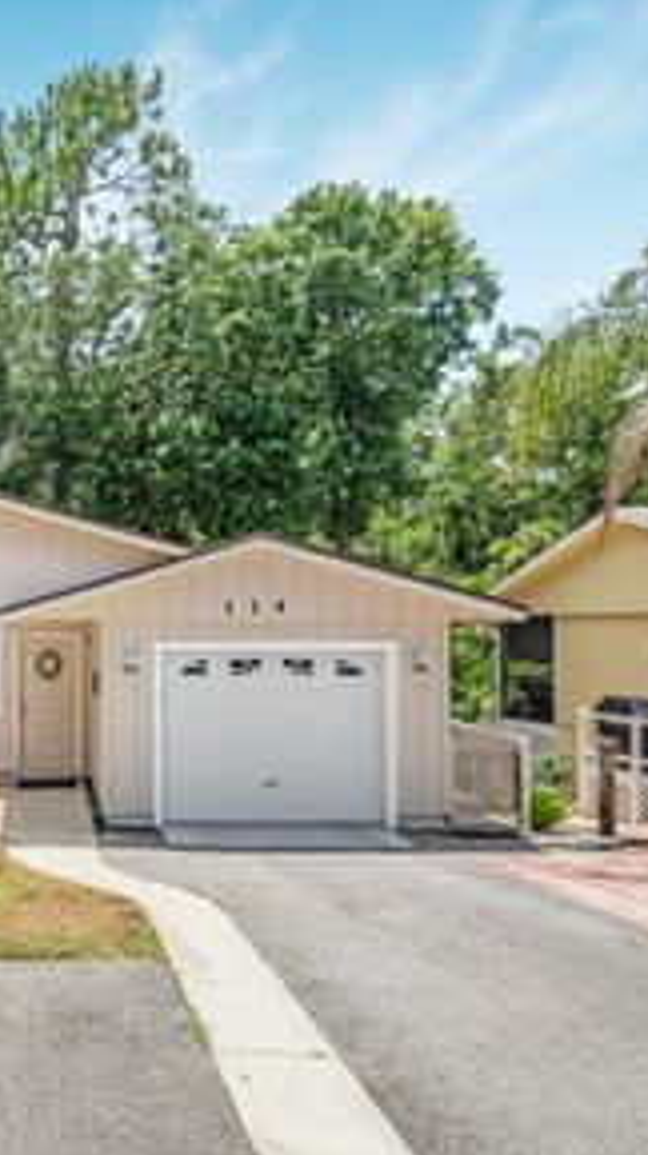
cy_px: 621
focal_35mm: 30
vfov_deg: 64.4
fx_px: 916
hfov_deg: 35.4
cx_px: 4
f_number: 9
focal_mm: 11
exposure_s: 1/4000
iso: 250
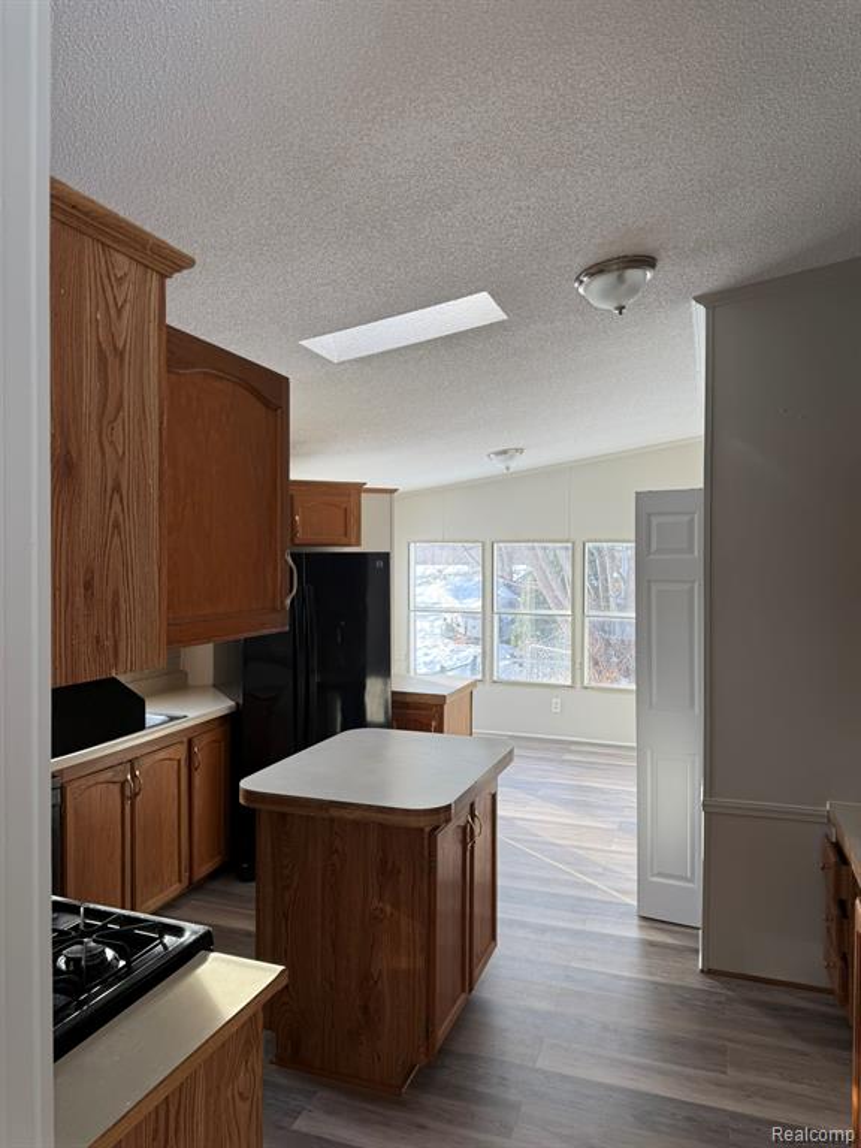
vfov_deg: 71.6
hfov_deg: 56.8
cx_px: 430
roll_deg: +0.4
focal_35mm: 24
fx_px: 796
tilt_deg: +0.5
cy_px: 574
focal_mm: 6.76
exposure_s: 1/184
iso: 64
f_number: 1.78
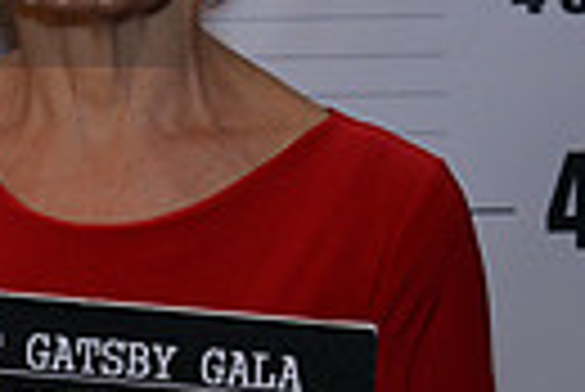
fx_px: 3189
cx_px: -306
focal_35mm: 196
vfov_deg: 7.0
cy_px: -52
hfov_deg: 10.1
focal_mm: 44
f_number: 5
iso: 1000
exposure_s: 1/250
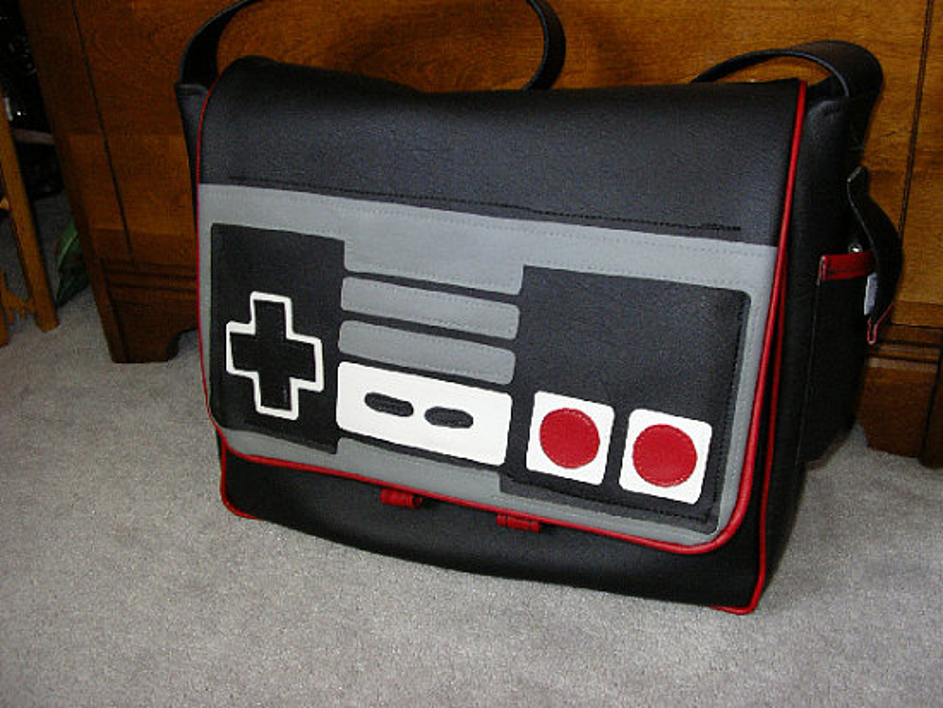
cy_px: 354
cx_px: 472
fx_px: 1036
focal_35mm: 38
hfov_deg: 49.0
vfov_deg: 37.7
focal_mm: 5.8
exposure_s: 1/8
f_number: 2.9
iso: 200
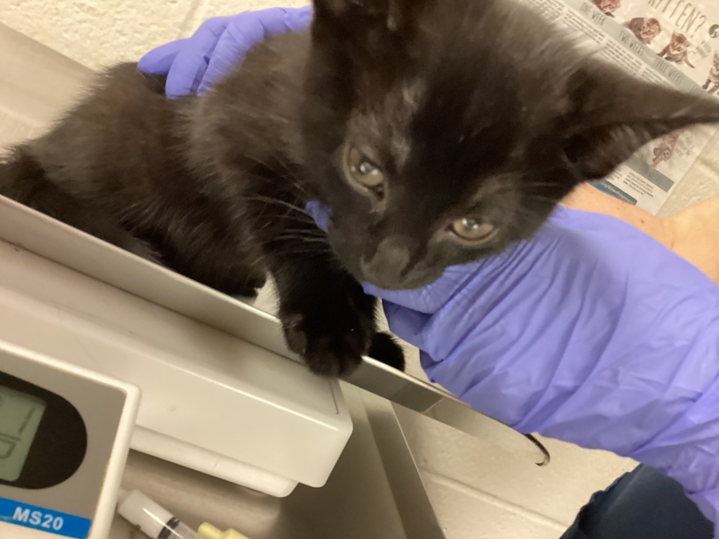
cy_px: 270
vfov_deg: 45.4
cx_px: 360
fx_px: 644
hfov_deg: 58.4
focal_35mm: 31
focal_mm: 3.3
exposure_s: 1/40
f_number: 2.4
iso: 400
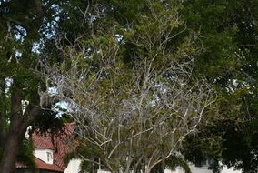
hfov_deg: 20.6
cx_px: 127
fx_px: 710
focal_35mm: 99
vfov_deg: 13.6
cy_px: 190
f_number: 8
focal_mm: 22
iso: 180
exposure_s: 1/250
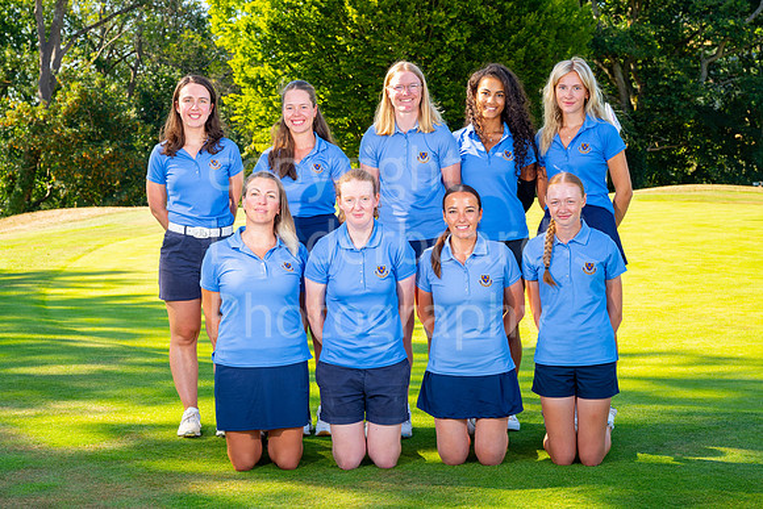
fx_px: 1399
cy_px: 254
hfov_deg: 30.5
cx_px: 382
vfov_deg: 20.6
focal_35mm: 66
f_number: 9
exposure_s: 1/60
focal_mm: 66
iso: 100
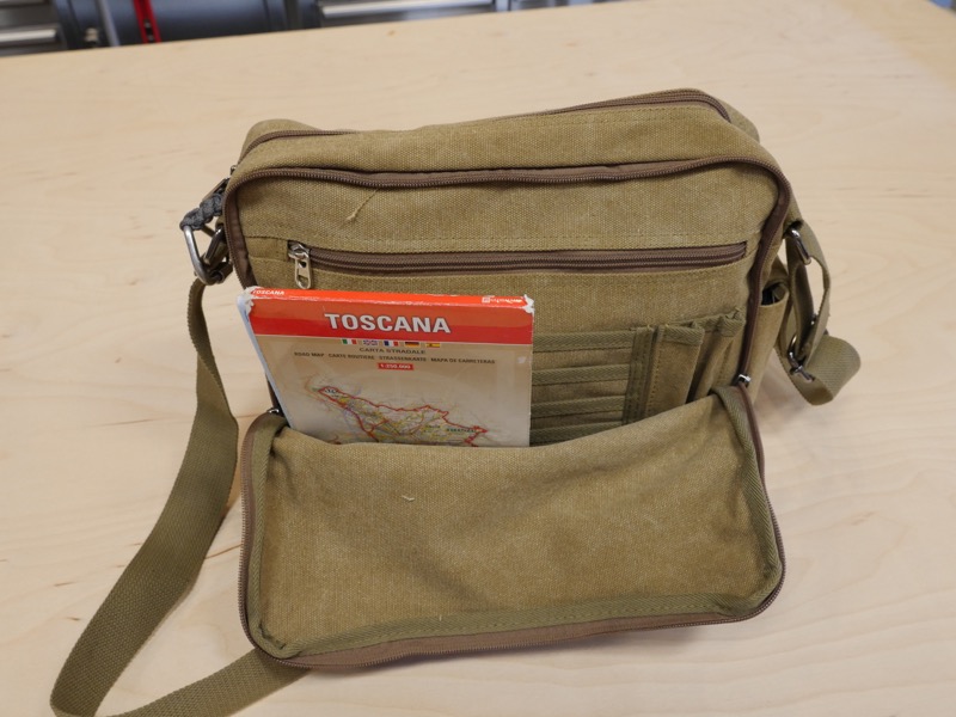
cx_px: 478
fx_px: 884
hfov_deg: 56.8
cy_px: 358
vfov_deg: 44.2
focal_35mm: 32
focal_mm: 16
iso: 1000
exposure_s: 1/60
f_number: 6.3
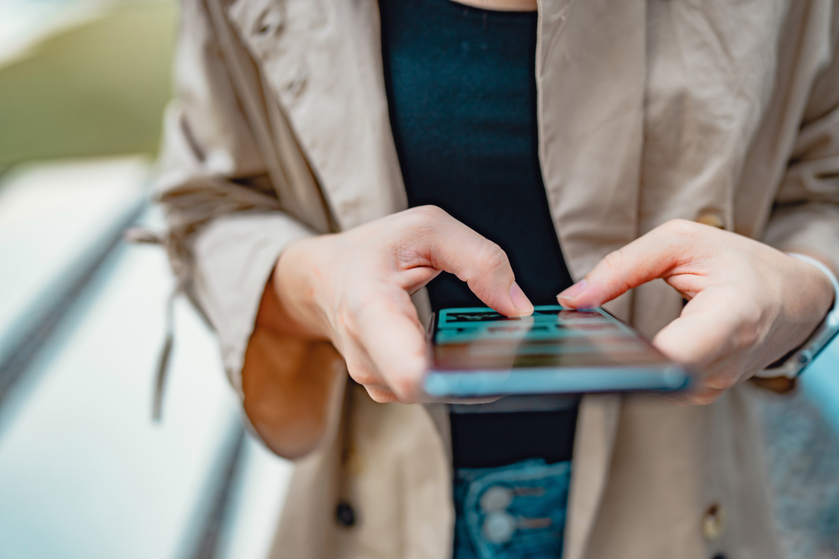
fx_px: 816
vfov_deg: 37.8
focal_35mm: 35
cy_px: 280
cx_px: 420
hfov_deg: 54.4
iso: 200
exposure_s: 1/640
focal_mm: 35
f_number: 1.8
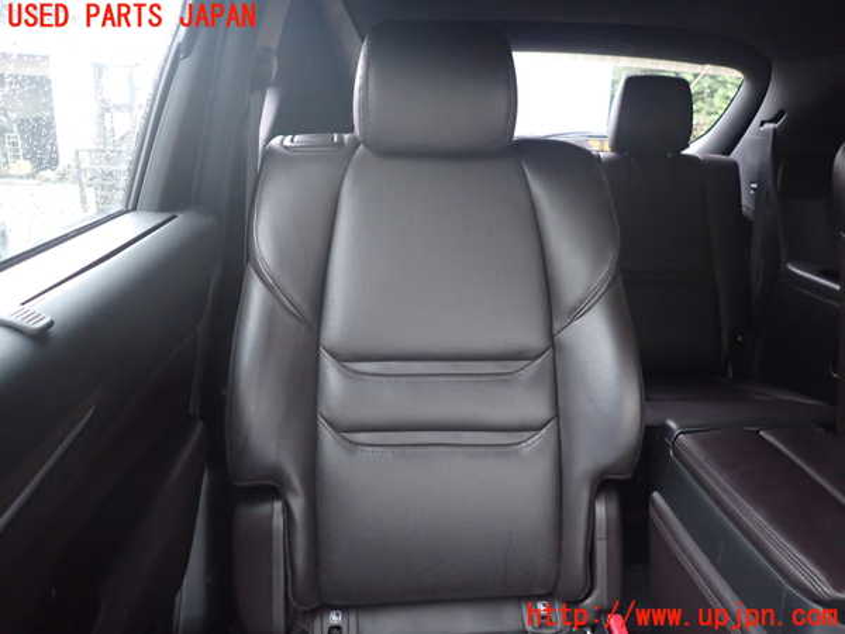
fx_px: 610
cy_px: 317
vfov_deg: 54.9
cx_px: 422
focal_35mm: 25
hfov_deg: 69.4
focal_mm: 4.5
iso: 800
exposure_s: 1/30
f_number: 2
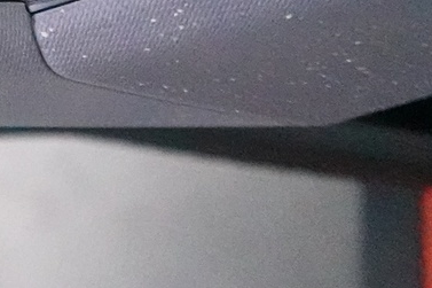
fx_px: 1031
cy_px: -328
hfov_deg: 18.0
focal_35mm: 86
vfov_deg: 13.2
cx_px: -378
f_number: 2
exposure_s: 1/100
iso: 6400
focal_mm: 7.6
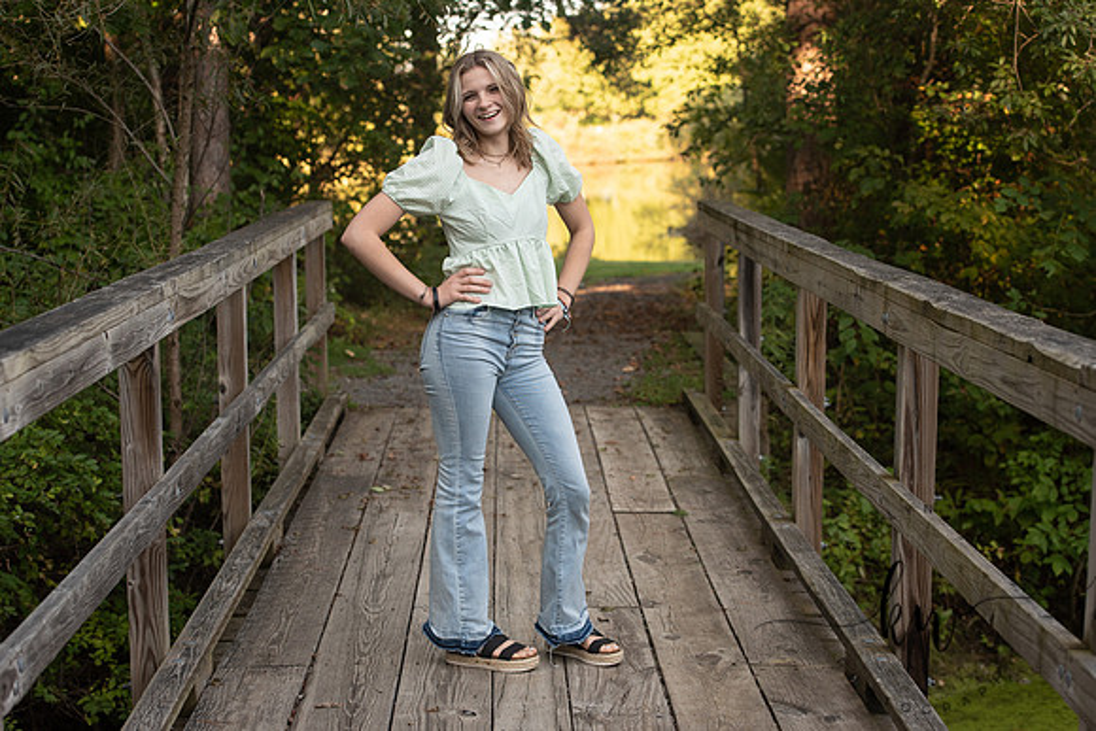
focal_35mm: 70
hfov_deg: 28.8
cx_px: 548
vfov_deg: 19.5
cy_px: 366
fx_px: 2132
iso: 400
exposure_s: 1/320
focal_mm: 70
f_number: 4
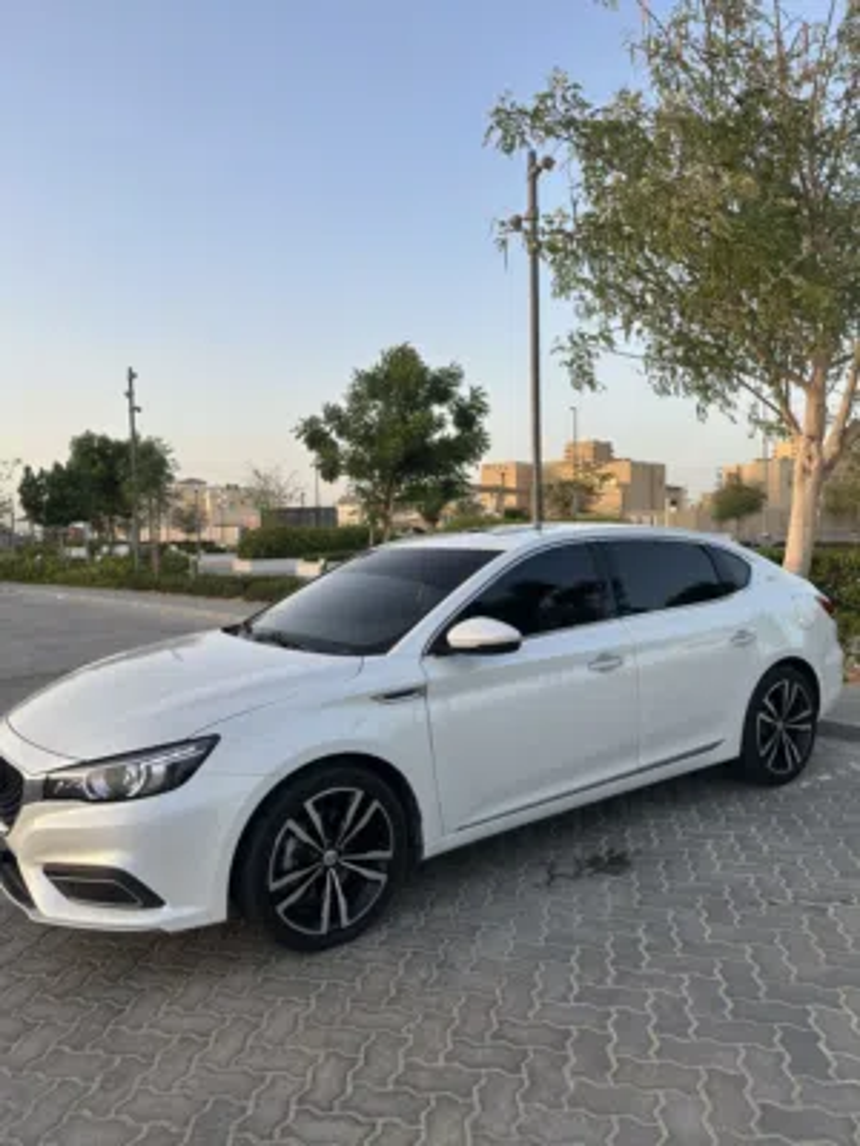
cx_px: 430
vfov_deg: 71.6
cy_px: 573
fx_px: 795
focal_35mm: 24
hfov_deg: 56.8
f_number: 1.78
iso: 80
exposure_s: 1/750
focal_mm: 6.86
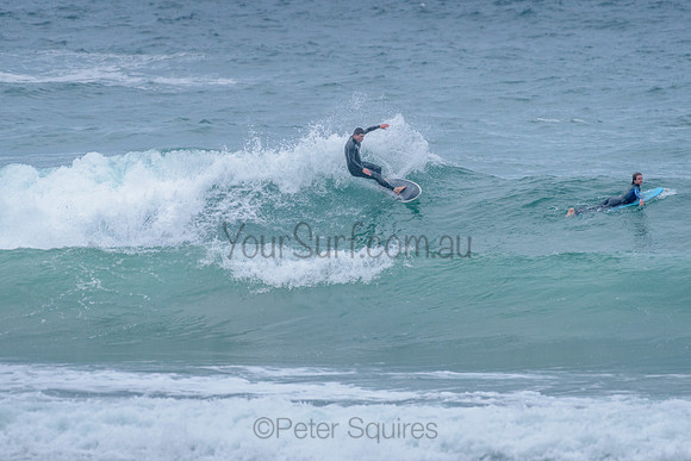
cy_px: 179
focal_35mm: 613
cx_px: 346
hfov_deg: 3.4
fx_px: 11764
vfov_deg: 2.2
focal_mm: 500
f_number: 5.6
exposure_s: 1/2000
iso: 1800
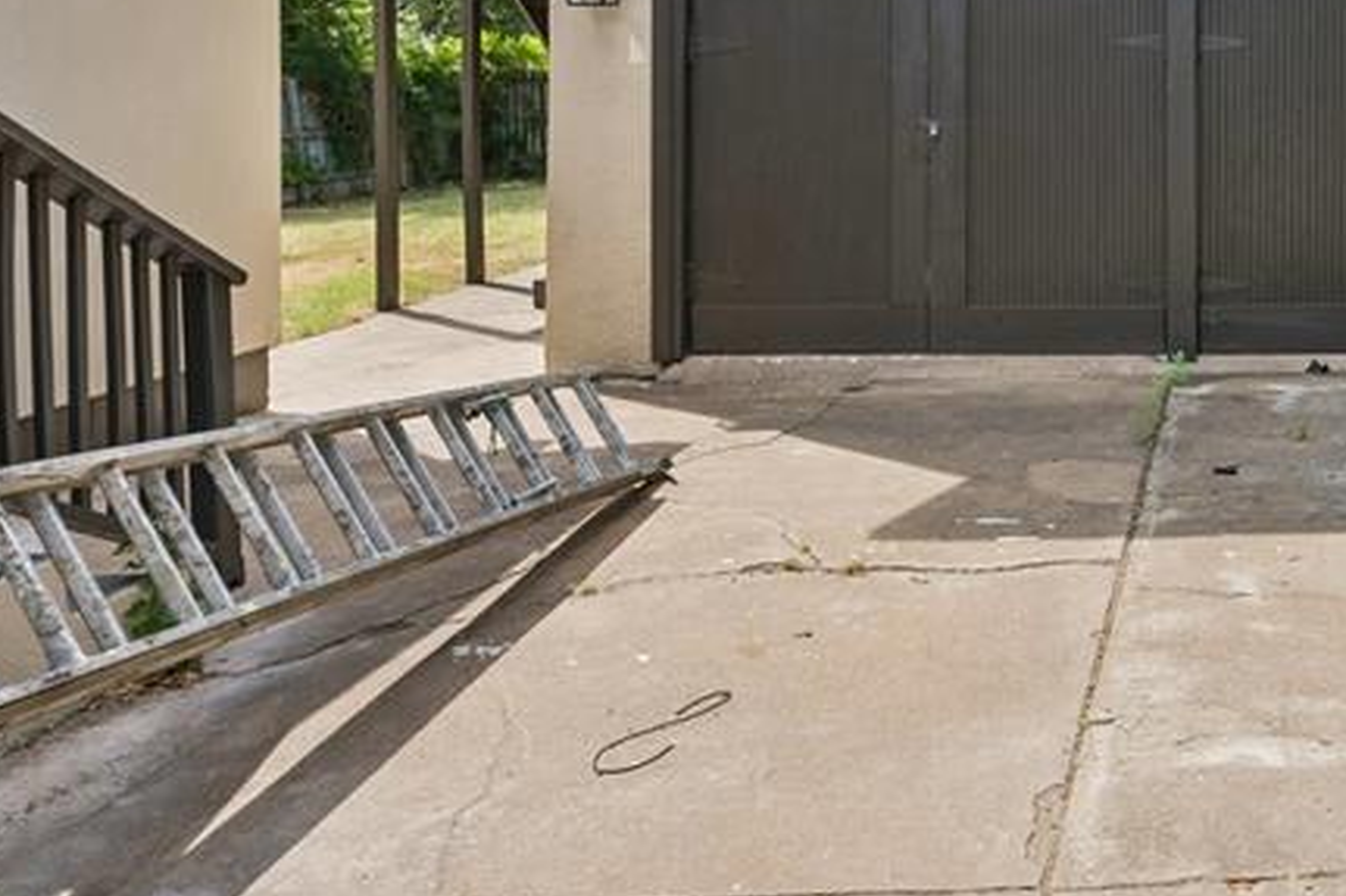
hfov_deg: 45.6
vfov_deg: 33.1
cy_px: 75
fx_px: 1420
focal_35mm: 38
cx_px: 1226
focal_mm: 16
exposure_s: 1/160
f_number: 8
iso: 200
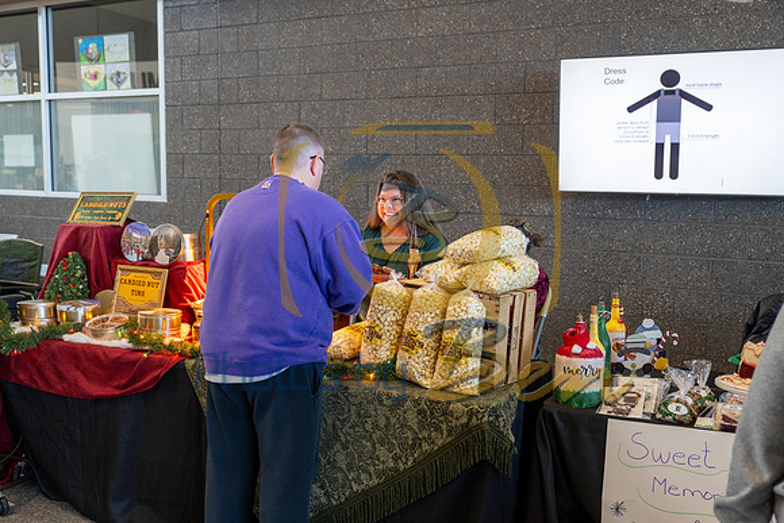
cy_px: 262
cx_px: 392
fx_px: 806
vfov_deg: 36.0
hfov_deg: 51.9
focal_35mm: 37
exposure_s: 1/125
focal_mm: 37
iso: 1250
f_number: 4
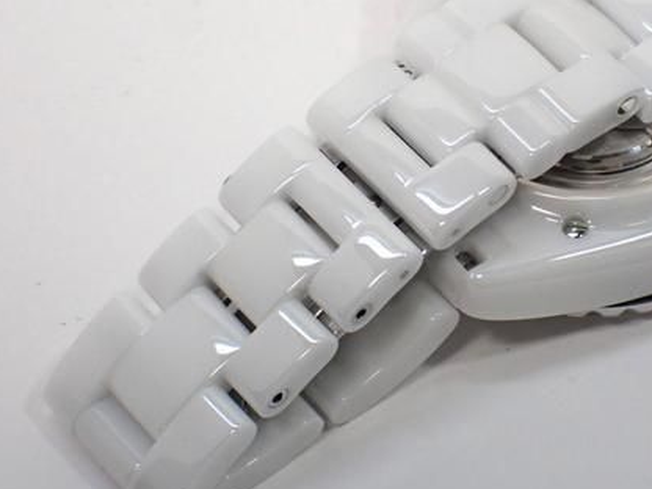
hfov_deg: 12.8
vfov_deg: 9.6
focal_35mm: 154
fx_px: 2901
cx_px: 467
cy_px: 197
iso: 400
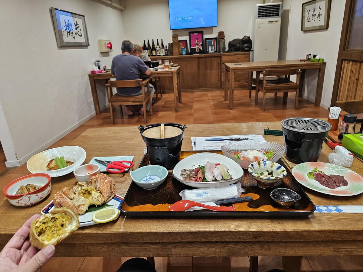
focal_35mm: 23
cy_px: 136
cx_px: 182
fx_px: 241
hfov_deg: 73.9
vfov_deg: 58.9
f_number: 1.7
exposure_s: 1/100
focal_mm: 6.3
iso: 250
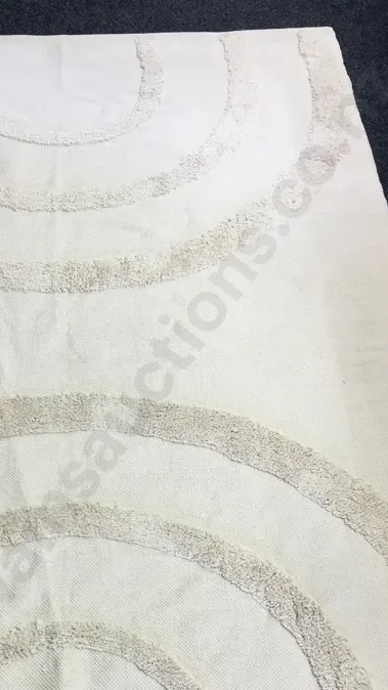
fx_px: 878
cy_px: 490
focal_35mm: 48
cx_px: 72
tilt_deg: -55.7
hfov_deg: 24.5
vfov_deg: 42.0
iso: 40
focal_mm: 4.15
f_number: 2.2
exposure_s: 1/33
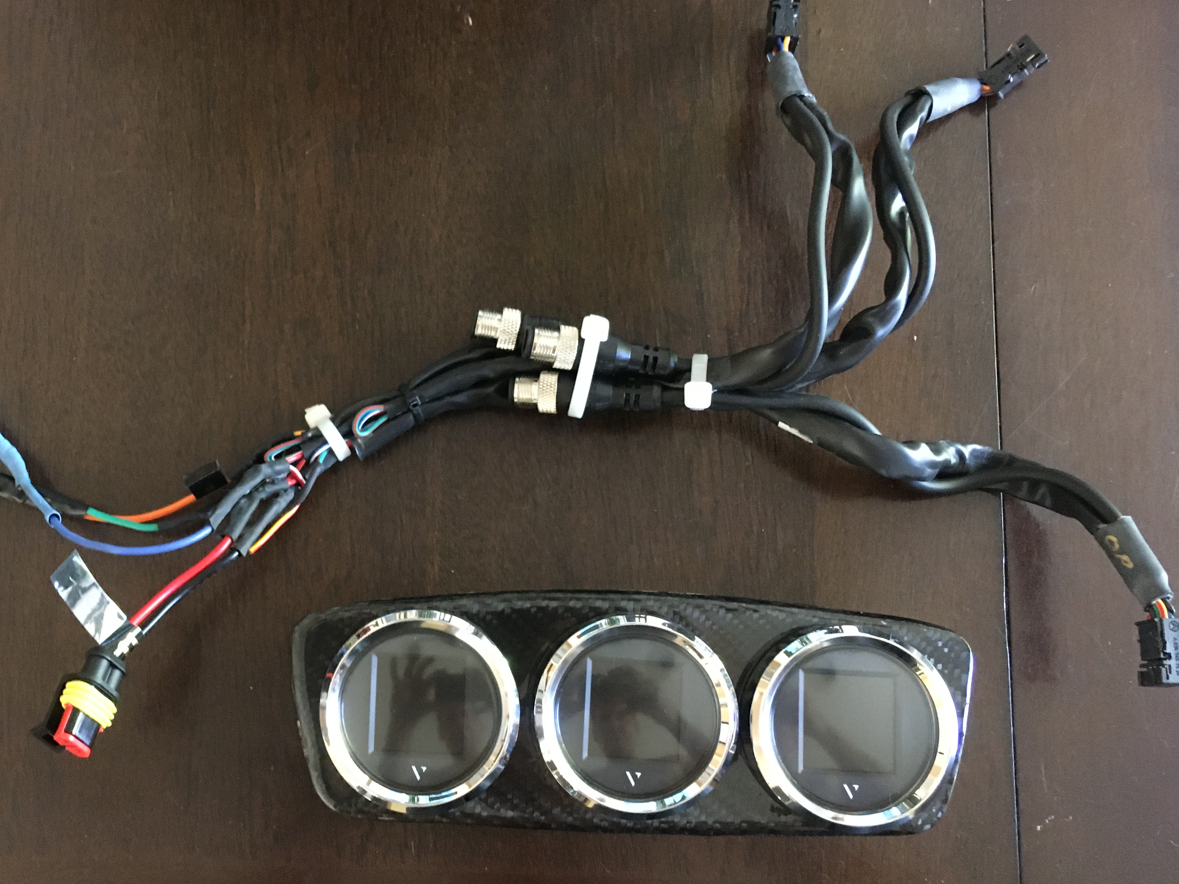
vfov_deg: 36.0
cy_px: 453
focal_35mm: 40
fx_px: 1362
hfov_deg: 46.1
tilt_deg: -80.1
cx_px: 390
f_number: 2.2
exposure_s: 1/15
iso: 400
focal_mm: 4.15
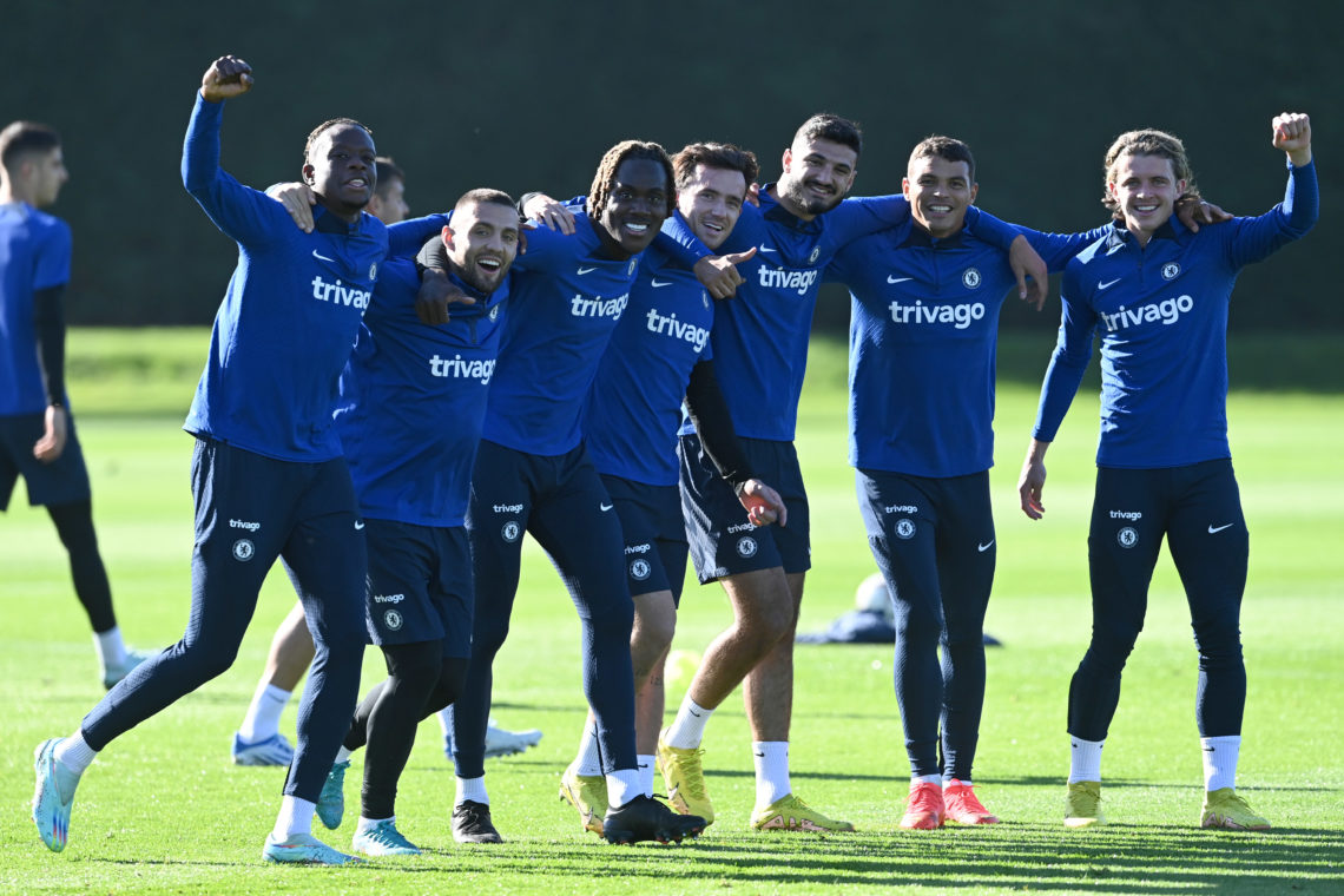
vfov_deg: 3.4
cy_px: 448
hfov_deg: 5.2
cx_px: 672
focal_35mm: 400
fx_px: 14932
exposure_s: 1/1250
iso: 500
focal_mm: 400
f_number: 4.5
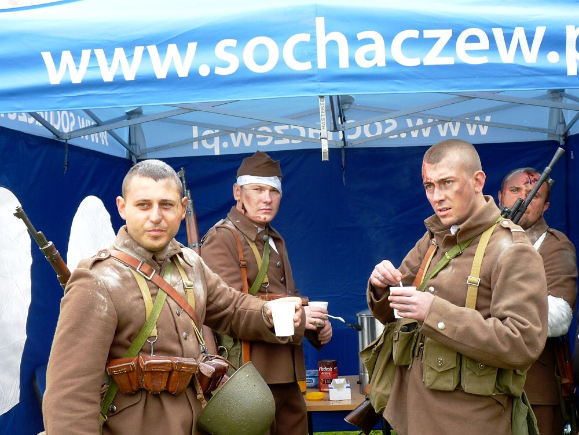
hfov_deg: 39.7
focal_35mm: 48
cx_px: 290
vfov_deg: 30.3
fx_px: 803
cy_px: 218
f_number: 3.2
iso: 80
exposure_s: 1/80
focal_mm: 8.5
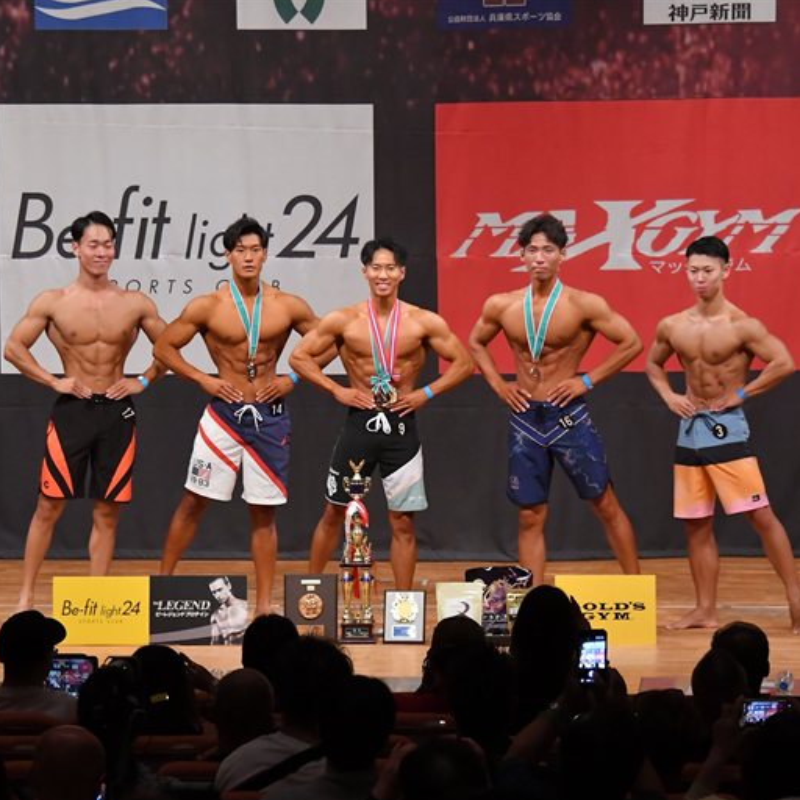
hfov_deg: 9.3
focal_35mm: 189
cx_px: 299
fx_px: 4942
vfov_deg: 9.3
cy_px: 402
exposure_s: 1/400
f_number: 5.6
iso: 5600
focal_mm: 98
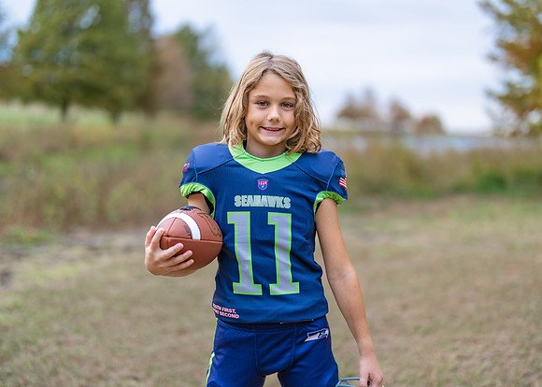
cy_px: 194
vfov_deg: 27.0
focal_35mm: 52
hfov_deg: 37.2
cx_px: 271
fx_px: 806
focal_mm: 50
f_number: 1.2
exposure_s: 1/1000
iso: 100
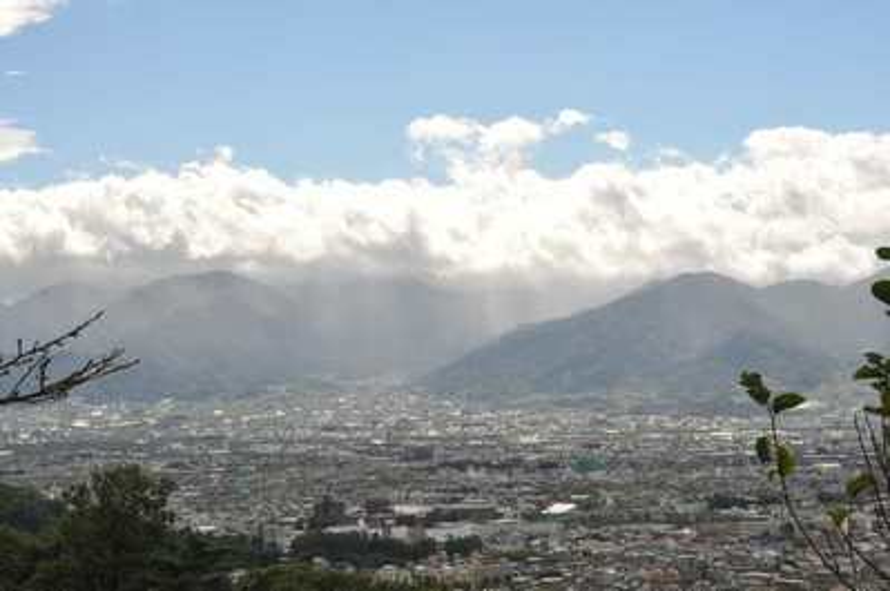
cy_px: 296
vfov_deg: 16.5
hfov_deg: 24.6
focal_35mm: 82
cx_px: 445
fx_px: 2037
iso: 800
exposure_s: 1/200
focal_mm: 55
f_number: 32
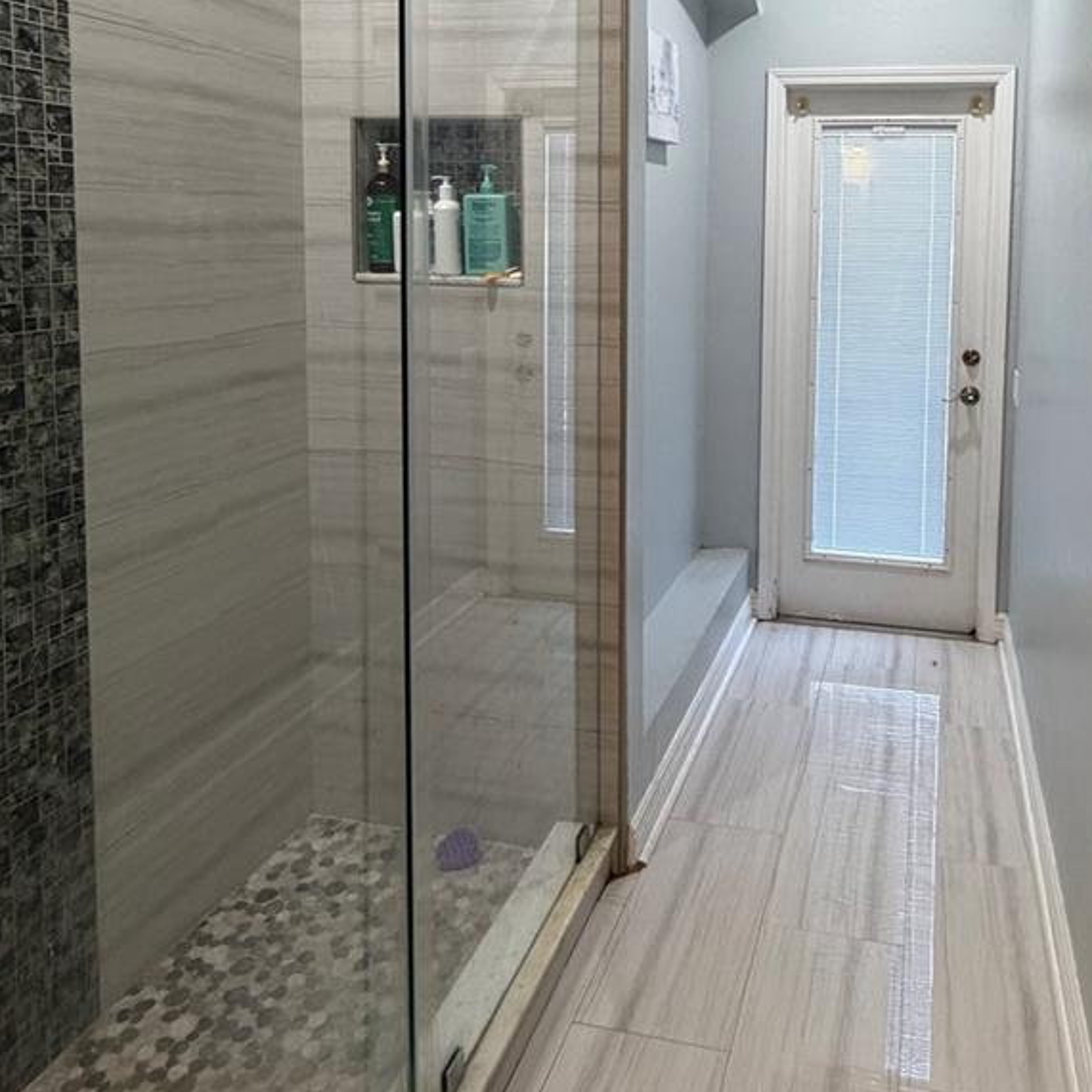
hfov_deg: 59.1
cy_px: 287
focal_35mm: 26
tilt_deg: -2.5
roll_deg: -1.4
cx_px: 753
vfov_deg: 58.1
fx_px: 928
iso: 200
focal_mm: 2.22
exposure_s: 1/60
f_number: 2.2
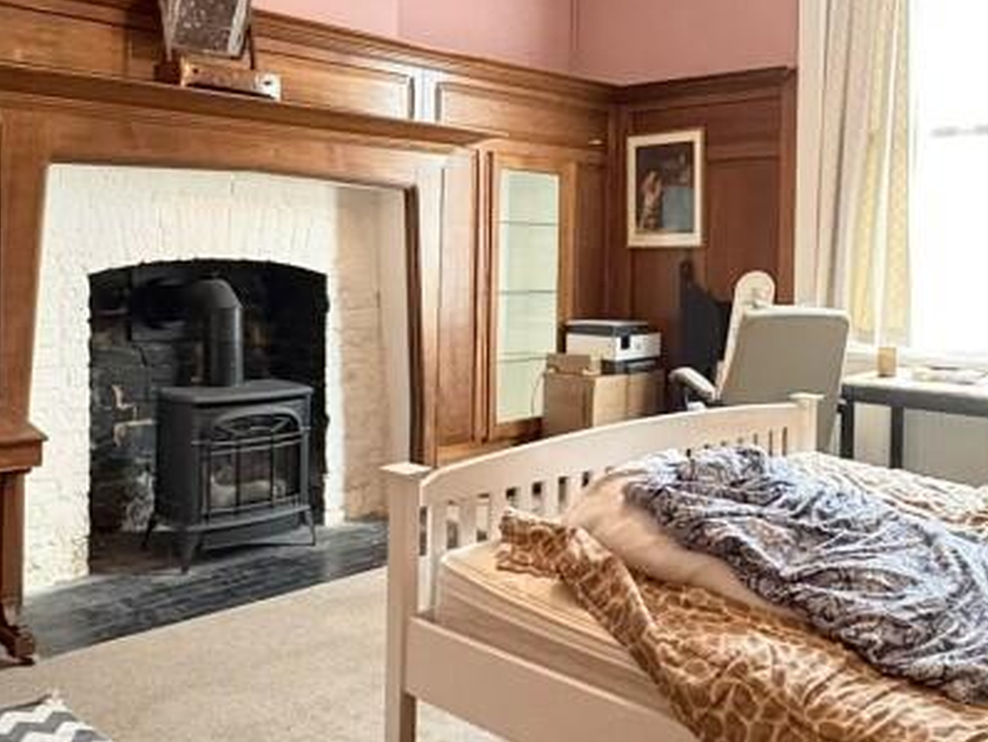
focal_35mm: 36
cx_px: 469
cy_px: 268
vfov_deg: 39.4
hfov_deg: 51.3
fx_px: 1028
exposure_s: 1/50
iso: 1000
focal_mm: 2.22
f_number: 2.2
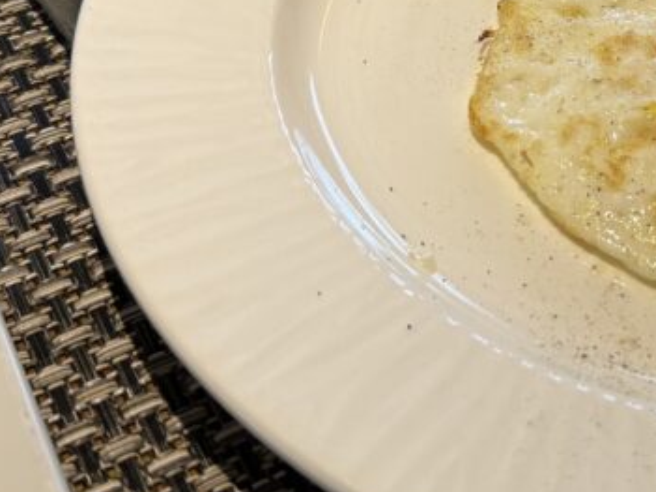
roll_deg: -4.4
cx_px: 467
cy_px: -114
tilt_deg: -34.5
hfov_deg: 27.5
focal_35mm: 70
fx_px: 1326
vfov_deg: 19.6
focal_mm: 6.76
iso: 160
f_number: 1.78
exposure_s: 1/120
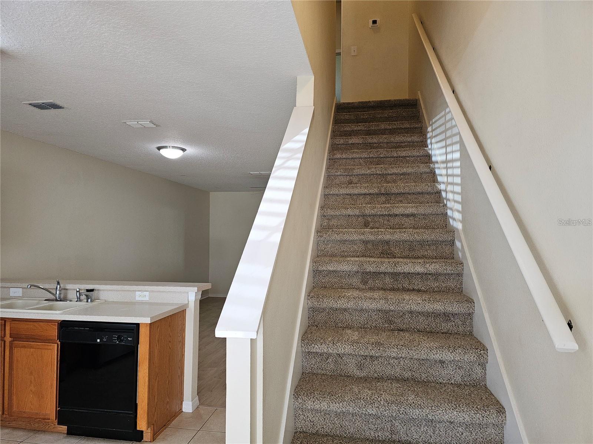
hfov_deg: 73.9
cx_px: 296
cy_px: 222
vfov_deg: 58.9
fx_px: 394
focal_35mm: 23
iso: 100
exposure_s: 1/60
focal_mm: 6.3
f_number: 1.7
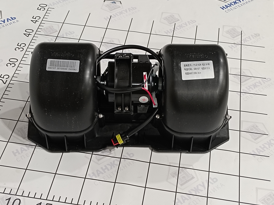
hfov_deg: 34.3
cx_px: 135
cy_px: 105
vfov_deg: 26.1
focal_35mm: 56
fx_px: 443
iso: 448
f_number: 1.9
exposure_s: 1/50
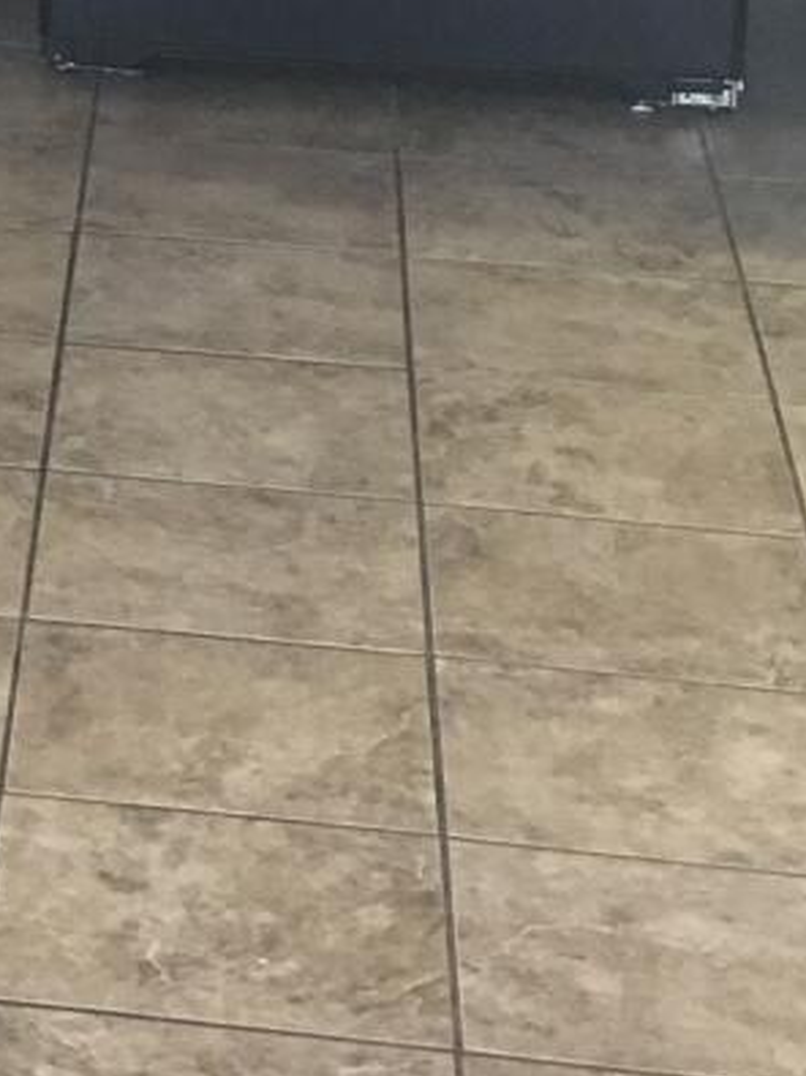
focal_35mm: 147
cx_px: -760
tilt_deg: -11.4
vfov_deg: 12.9
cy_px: -417
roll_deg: -0.2
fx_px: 4566
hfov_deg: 9.5
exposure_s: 1/30
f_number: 2.2
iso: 100
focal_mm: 4.15
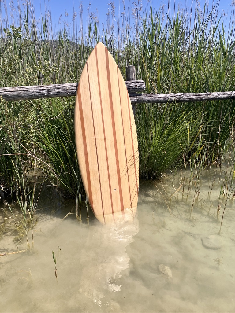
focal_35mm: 28
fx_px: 253
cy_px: 156
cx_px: 118
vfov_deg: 63.4
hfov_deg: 49.7
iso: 32
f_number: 1.8
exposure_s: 1/2024
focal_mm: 3.99
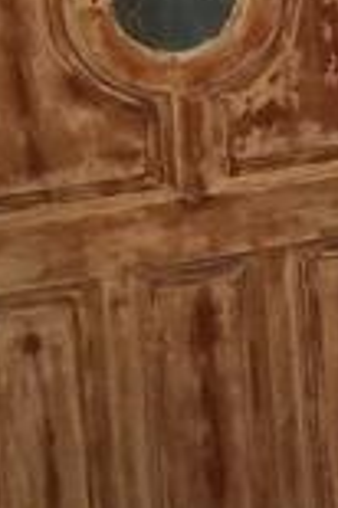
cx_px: 1427
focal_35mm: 179
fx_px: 2526
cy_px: -26
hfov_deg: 6.1
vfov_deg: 11.4
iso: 200
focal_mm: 4.2
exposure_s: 1/40
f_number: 1.7
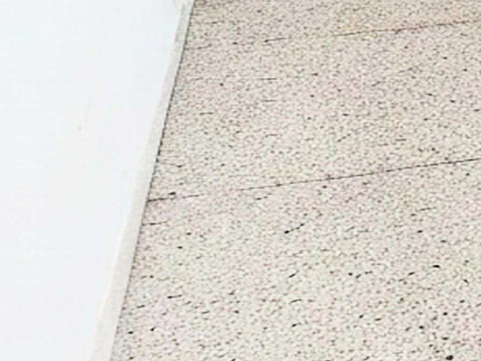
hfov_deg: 16.5
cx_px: 766
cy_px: -319
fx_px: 1473
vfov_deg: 12.5
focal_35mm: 106
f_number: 1.75
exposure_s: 1/50
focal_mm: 5.25
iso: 309
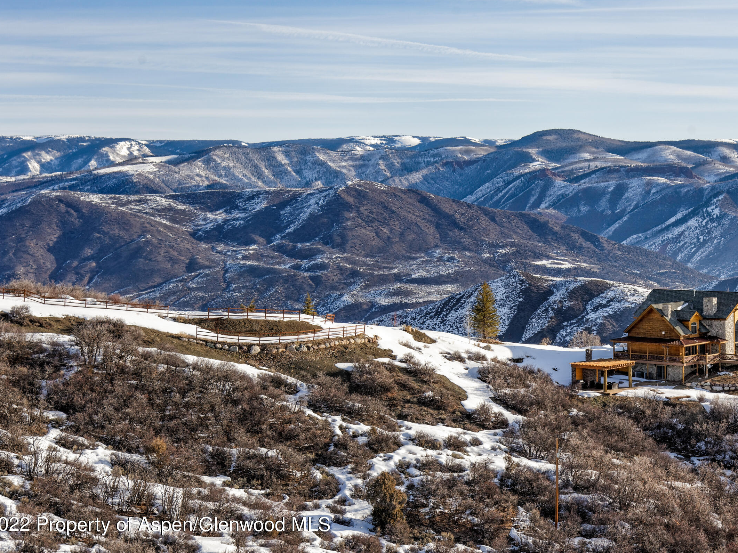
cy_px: 208
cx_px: 492
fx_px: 1450
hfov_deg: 28.4
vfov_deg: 21.6
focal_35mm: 68
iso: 125
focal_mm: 50
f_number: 7.1
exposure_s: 1/320
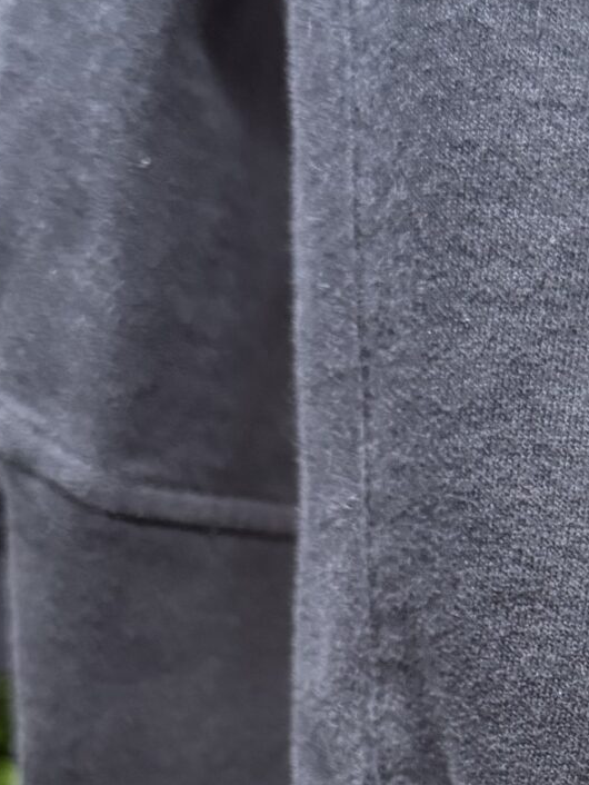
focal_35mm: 87
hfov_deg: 16.6
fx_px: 1973
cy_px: 786
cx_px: 588
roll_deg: -2.4
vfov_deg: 21.7
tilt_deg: -10.1
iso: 800
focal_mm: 6.76
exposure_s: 1/42
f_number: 1.78
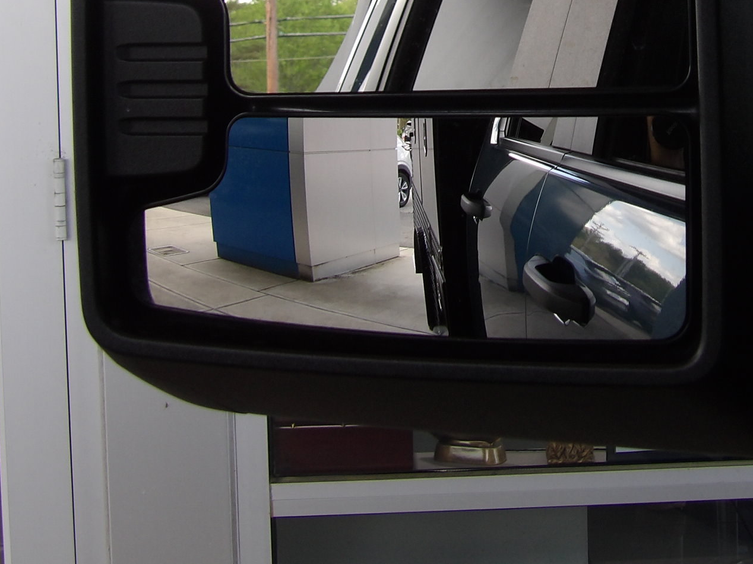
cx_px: 575
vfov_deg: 15.4
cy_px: -9
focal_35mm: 94
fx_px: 2045
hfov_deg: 20.7
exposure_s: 1/73
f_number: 3.8
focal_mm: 8.2
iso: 100
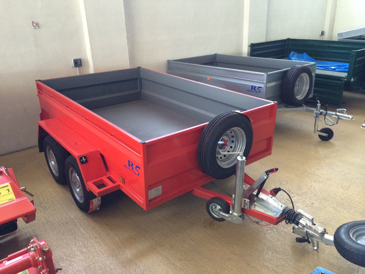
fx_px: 316
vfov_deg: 46.8
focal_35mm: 30
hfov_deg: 60.0
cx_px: 182
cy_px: 137
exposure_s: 1/30
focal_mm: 4.12
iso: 250
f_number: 2.2
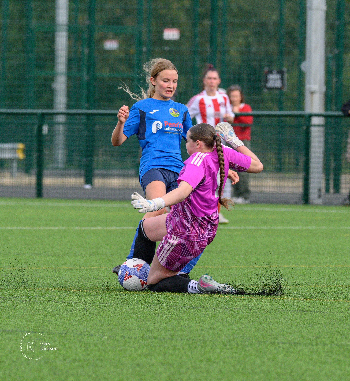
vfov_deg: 3.1
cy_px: 160
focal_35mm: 580
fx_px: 6942
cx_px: 216
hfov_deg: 2.9
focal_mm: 230
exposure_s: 1/2500
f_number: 5
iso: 1100
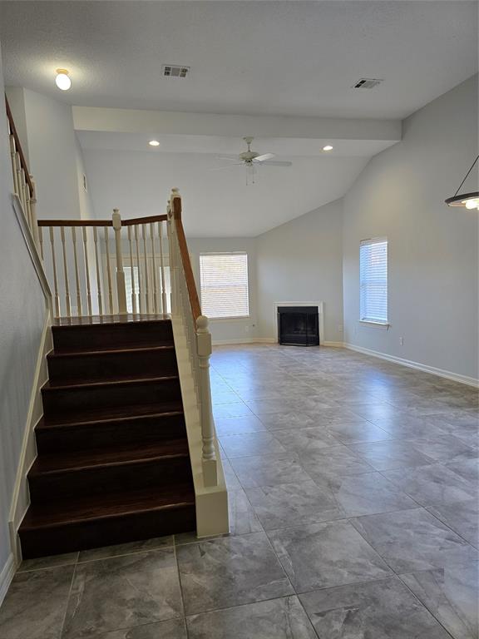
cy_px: 320
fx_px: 424
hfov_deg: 58.9
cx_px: 240
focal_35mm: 23
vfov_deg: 73.9
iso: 125
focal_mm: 6.3
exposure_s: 1/120
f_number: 1.7
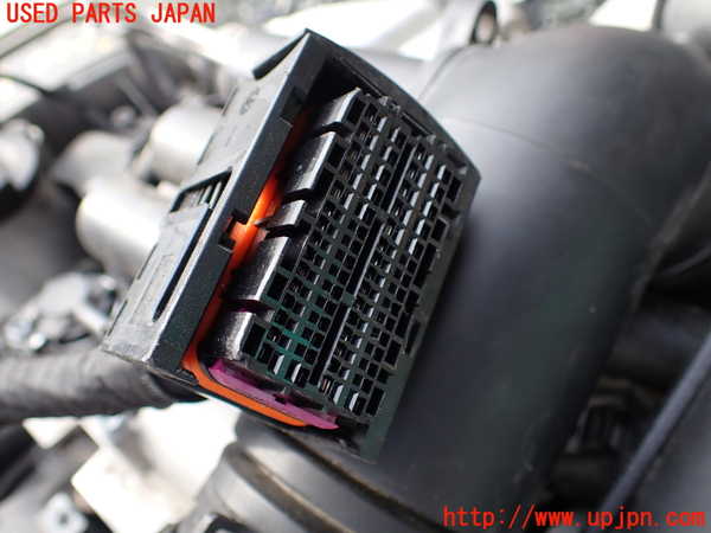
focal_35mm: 30
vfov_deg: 46.8
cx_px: 356
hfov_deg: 60.0
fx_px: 616
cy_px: 266
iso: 100
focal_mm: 5.4
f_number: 2.3
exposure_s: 1/125
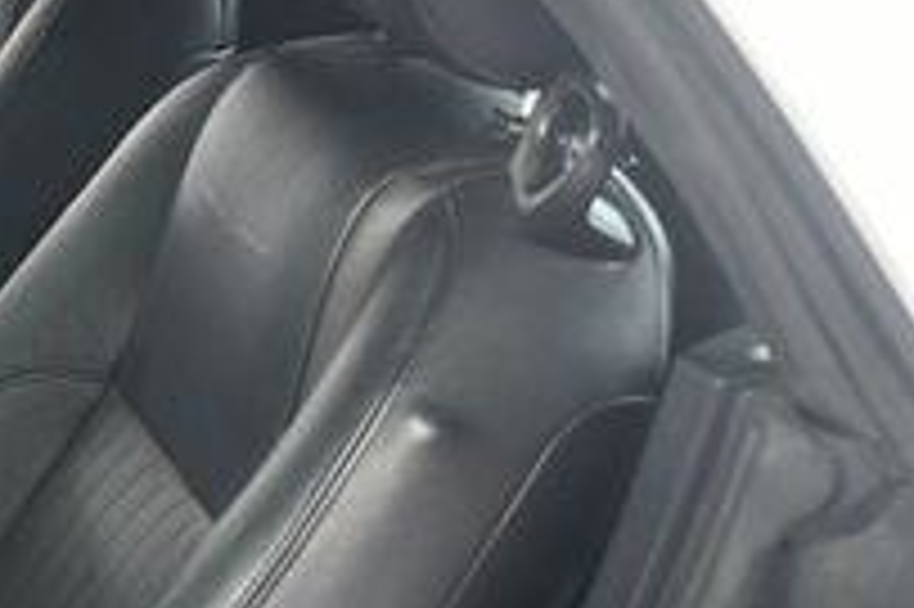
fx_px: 2638
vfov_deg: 13.0
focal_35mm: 104
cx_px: -437
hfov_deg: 17.7
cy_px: 563
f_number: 3.5
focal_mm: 22
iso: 100
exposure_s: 1/160
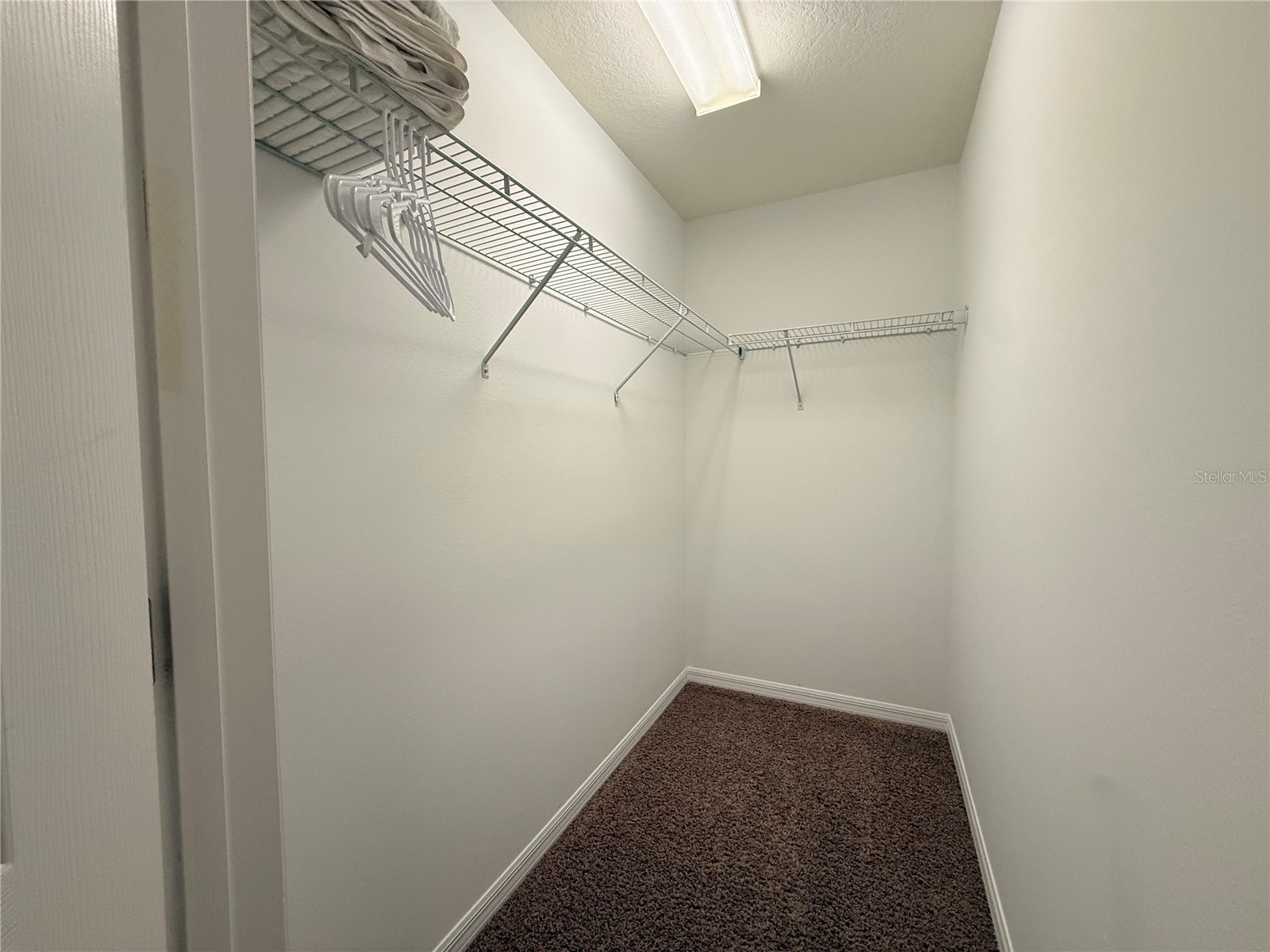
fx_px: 514
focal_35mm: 14
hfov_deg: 102.1
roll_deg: +0.0
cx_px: 635
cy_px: 476
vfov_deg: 85.7
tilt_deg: -2.3
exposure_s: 1/120
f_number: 2.2
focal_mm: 2.22
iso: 320
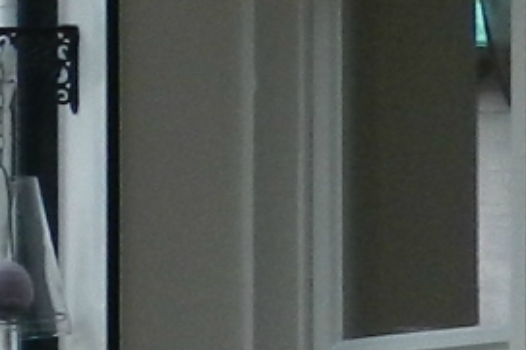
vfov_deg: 7.5
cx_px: -980
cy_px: 489
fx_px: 2628
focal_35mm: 180
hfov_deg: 9.4
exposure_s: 1/30
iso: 200
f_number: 3.4
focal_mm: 4
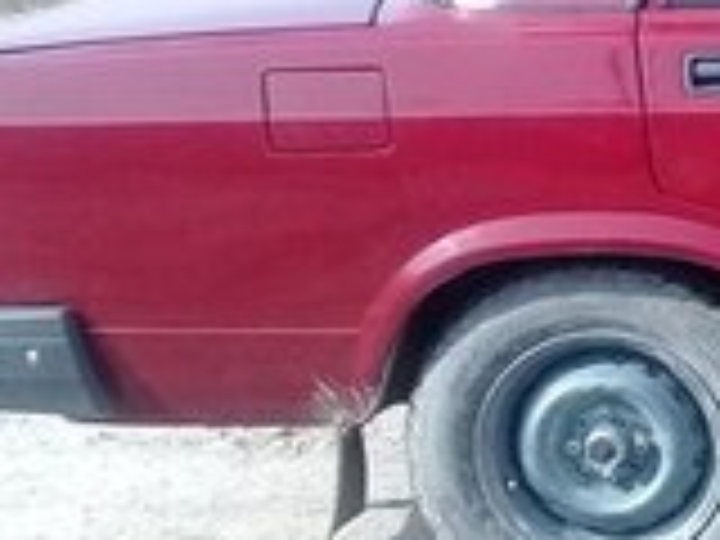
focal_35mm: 128
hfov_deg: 13.5
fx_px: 2662
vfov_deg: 11.6
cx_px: 1377
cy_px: 335
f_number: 2.2
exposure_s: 1/572
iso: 64
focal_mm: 3.3
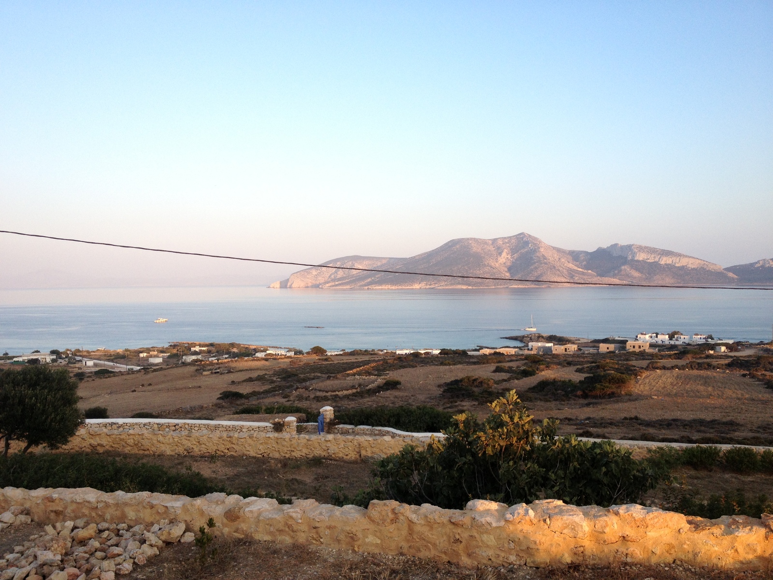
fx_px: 782
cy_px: 290
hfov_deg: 52.6
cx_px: 386
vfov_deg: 40.7
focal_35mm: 35
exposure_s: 1/421
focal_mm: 4.28
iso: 50
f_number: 2.4
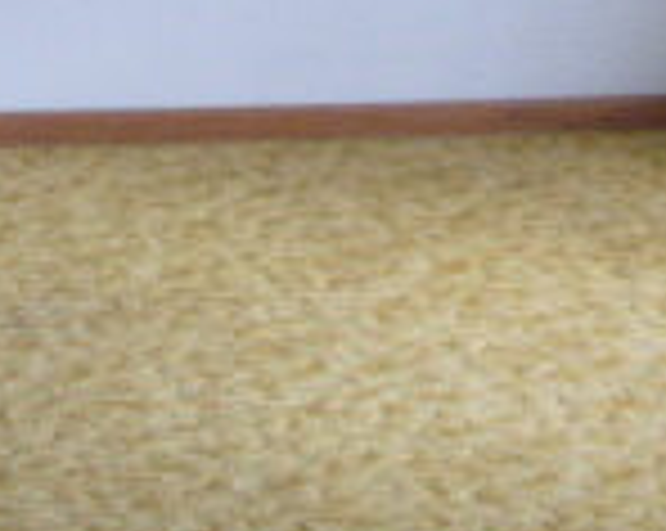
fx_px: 2913
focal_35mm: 148
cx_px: 18
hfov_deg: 12.9
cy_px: -446
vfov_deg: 9.8
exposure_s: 1/30
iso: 125
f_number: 3.5
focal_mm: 6.3
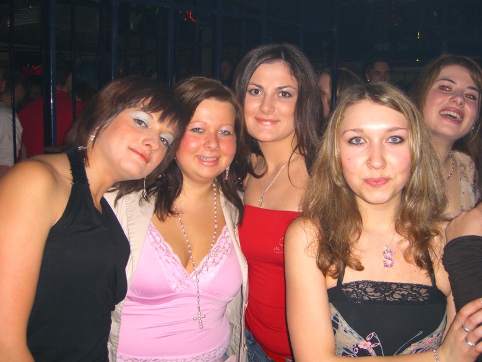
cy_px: 183
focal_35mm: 39
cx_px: 244
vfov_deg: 36.8
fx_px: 543
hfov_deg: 47.8
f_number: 2.8
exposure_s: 1/60
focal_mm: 7.9
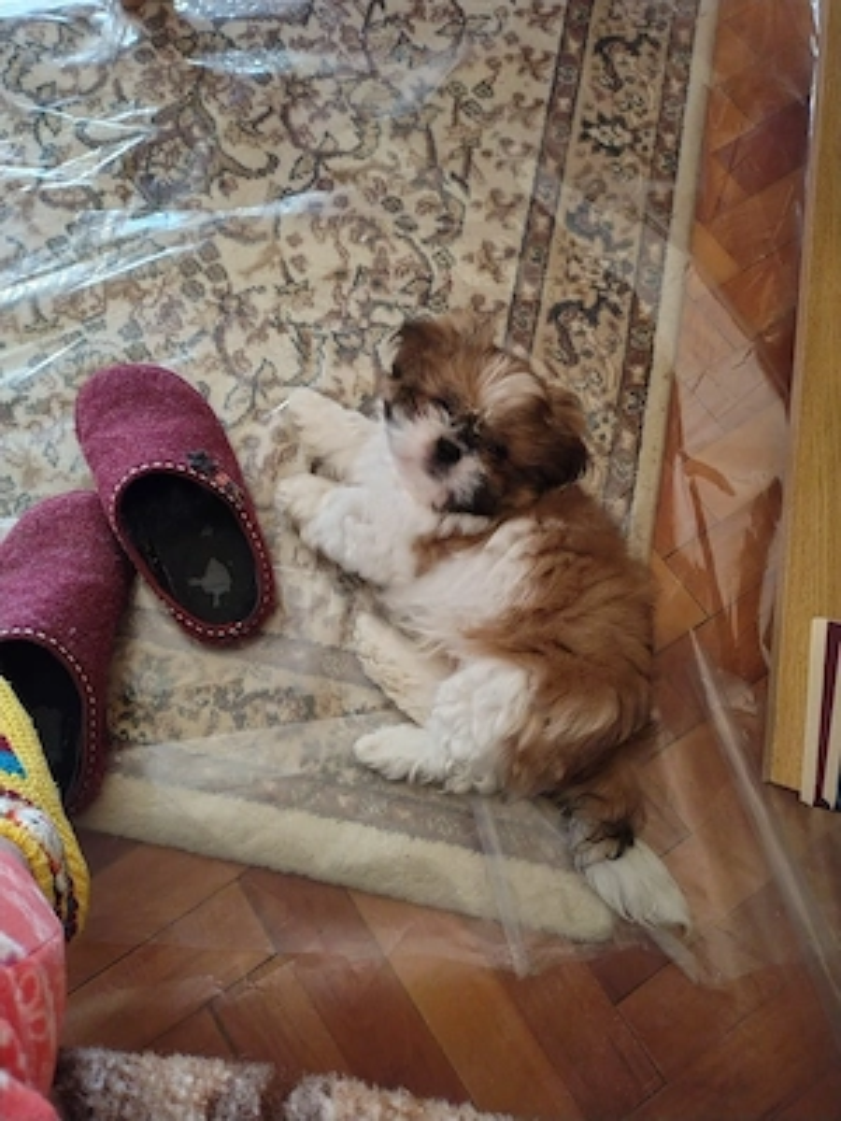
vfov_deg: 69.4
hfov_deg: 54.9
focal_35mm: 25
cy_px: 560
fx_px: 810
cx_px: 420
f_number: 1.7
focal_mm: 4.71
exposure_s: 1/33.4
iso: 6091
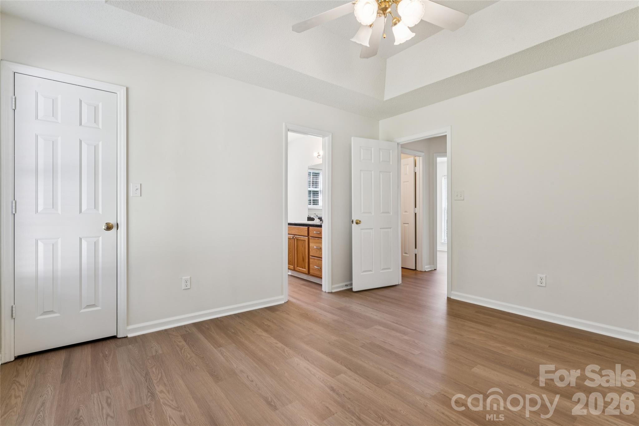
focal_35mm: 17
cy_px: 213
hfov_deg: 94.6
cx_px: 320
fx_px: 295
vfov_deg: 71.7
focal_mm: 16.6
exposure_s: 1/4
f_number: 13
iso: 100
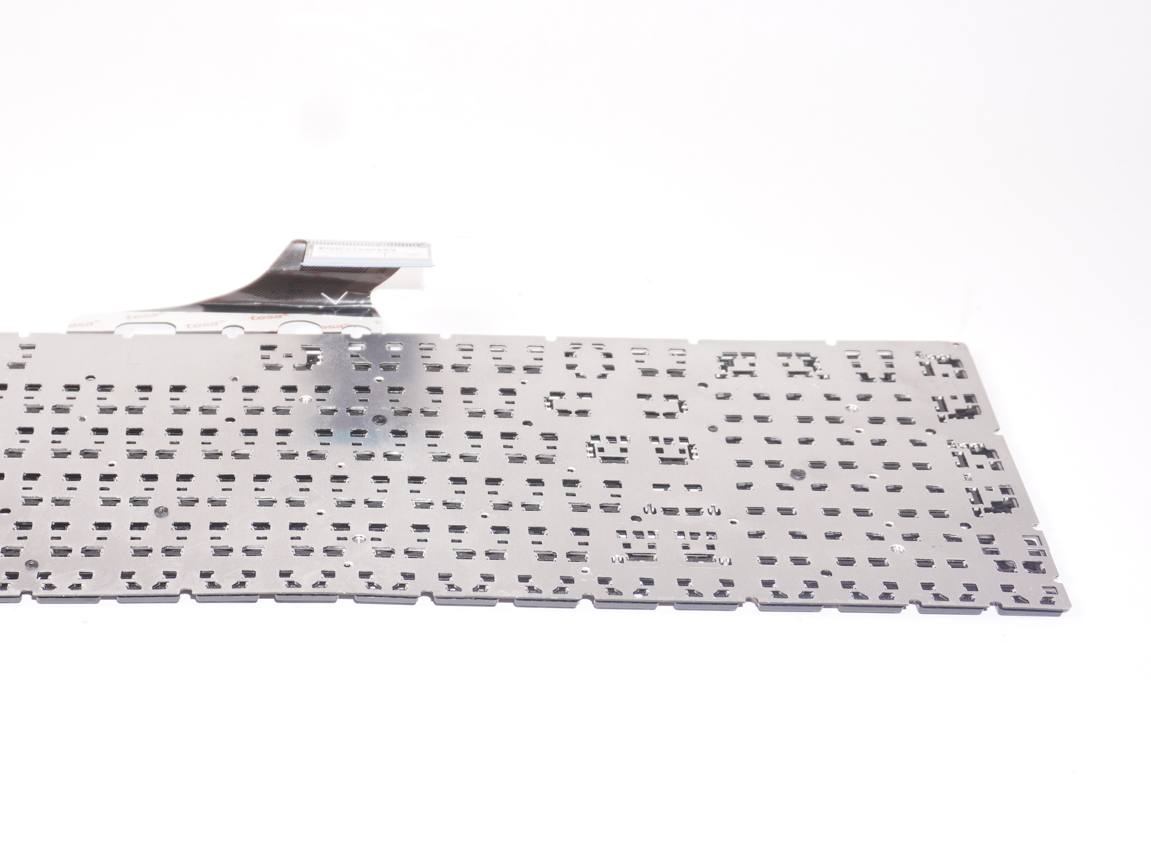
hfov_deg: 35.0
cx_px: 336
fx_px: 1795
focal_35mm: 54
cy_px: 509
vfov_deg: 27.0
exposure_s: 1/60
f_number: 5.6
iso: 100
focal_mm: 26
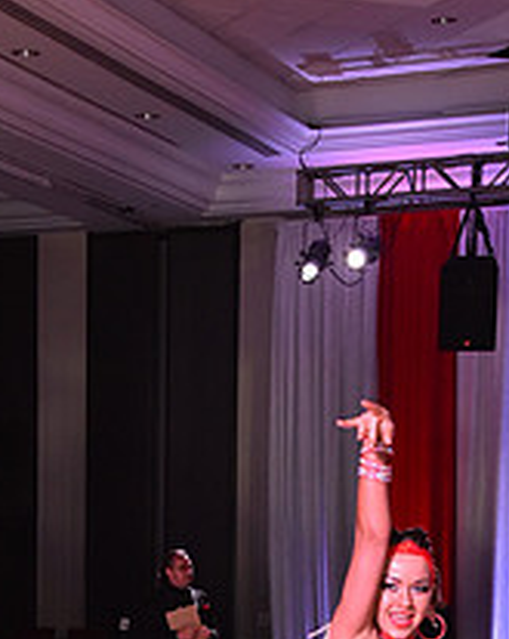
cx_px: 106
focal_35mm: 116
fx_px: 2189
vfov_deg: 16.0
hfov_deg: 13.2
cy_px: 759
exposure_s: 1/320
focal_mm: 44
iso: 2500
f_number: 6.3
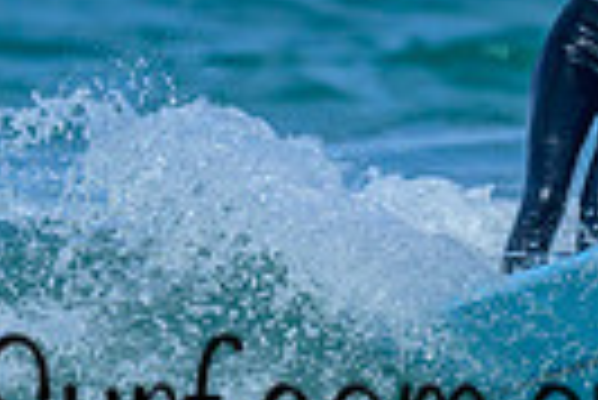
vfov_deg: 0.3
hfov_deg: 0.4
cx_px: -13
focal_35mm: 4803
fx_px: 79869
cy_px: 491
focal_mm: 800
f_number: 6.3
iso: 220
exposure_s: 1/2000
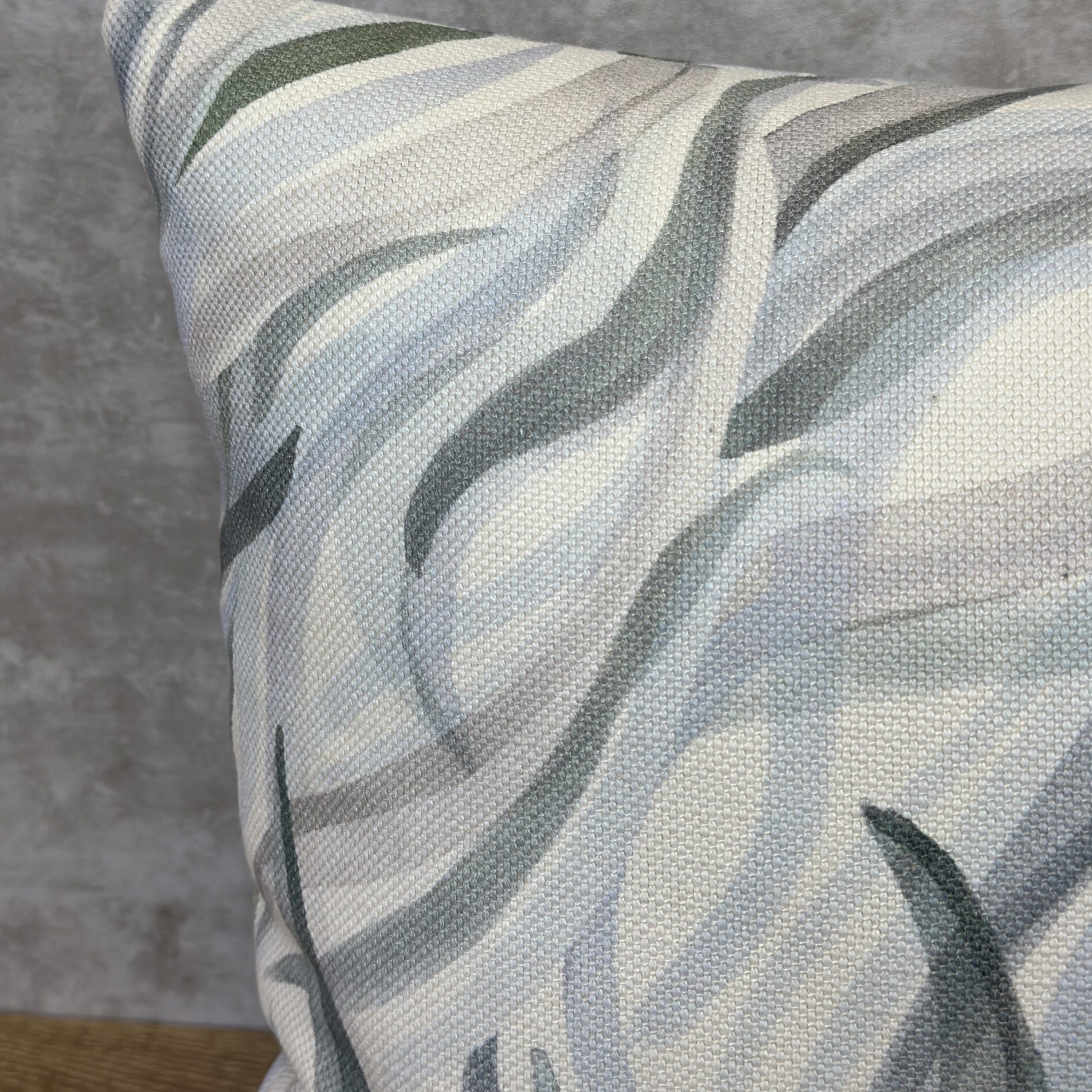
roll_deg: +1.5
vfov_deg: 30.0
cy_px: 435
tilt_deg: -24.9
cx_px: 547
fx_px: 2034
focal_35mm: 57
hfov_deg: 30.0
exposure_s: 1/433
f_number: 1.78
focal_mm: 6.86
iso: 80
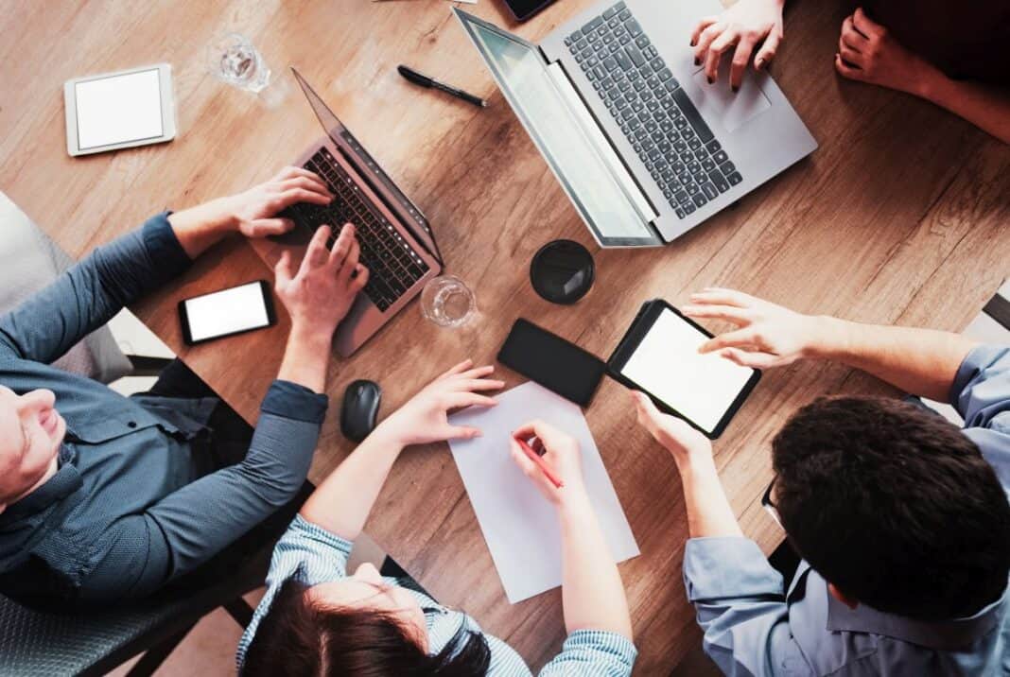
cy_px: 338
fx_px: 759
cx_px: 505
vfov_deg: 48.1
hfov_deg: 67.3
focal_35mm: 27
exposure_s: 1/25
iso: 1000
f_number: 2.8
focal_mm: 18
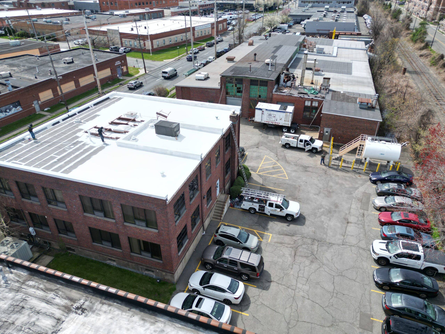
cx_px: 222
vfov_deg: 56.8
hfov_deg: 71.6
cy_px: 167
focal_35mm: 24
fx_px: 309
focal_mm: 6.72
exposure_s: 1/2500
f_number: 1.7
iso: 120
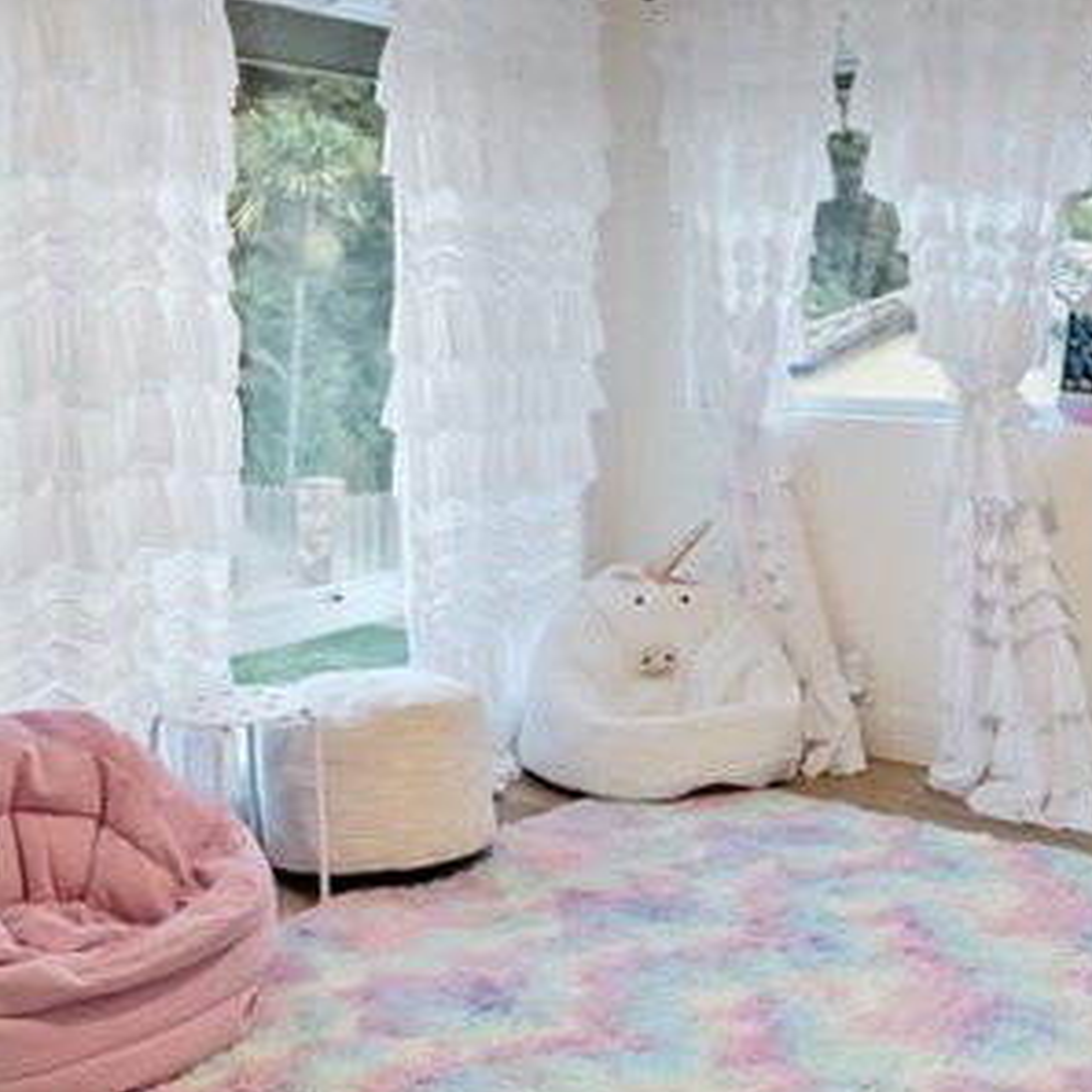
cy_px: 311
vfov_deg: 40.1
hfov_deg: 40.9
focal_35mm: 41
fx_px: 1463
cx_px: 522
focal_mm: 14
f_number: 3.5
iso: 1250
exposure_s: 1/160
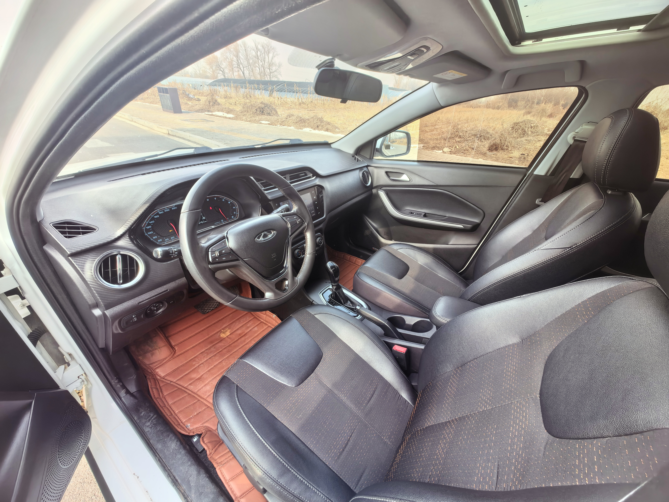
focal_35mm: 13
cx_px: 334
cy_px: 251
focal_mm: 1.95
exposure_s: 1/112
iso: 50
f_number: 2.2
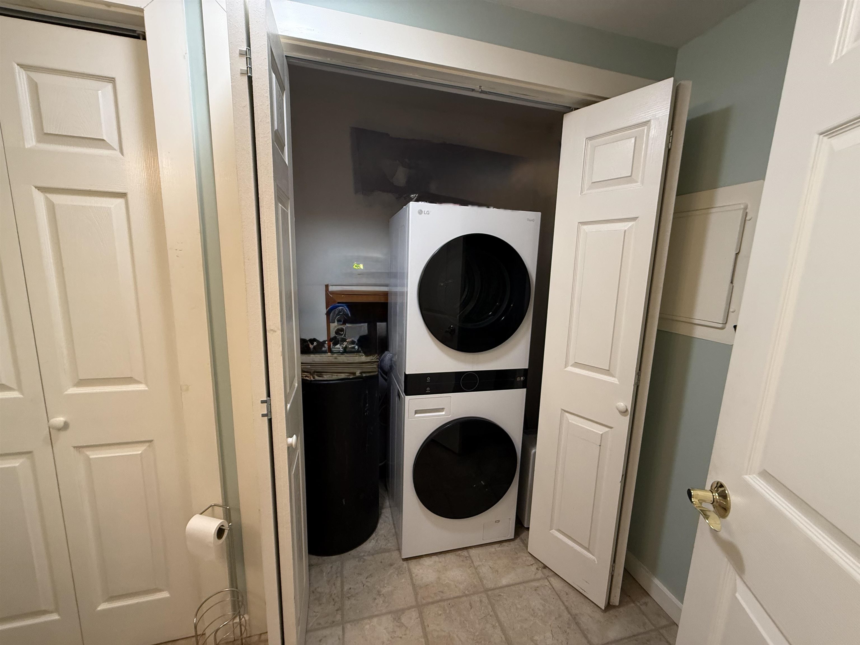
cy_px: 322
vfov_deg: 85.7
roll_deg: -1.1
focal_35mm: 14
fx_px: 348
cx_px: 430
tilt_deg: -9.6
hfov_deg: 102.1
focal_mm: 2.22
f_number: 2.2
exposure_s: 1/60
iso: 250
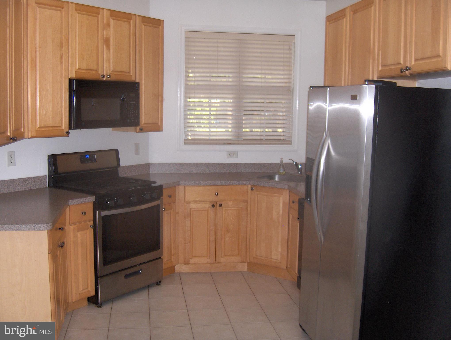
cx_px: 226
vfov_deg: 36.9
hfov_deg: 47.8
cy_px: 170
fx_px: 509
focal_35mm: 39
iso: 100
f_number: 2.8
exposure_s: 1/60
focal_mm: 8
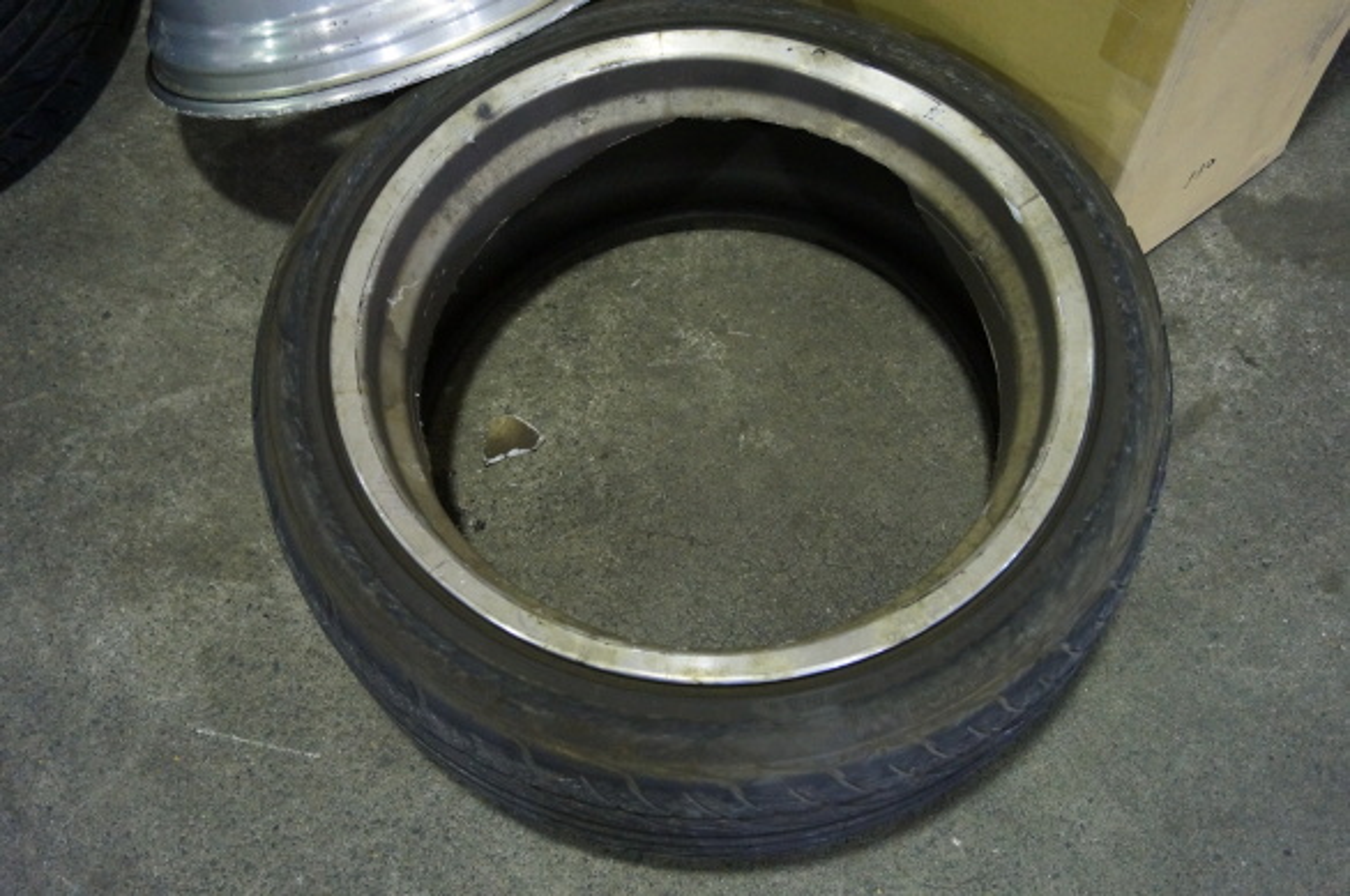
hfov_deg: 53.2
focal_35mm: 36
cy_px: 448
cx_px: 675
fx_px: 1348
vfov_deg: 36.8
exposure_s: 1/100
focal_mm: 24
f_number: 4.5
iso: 3200
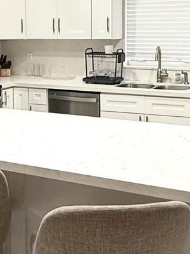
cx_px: 86
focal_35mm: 56
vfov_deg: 33.9
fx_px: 410
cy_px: 77
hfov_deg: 26.1
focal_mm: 2.22
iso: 250
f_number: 2.2
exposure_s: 1/120
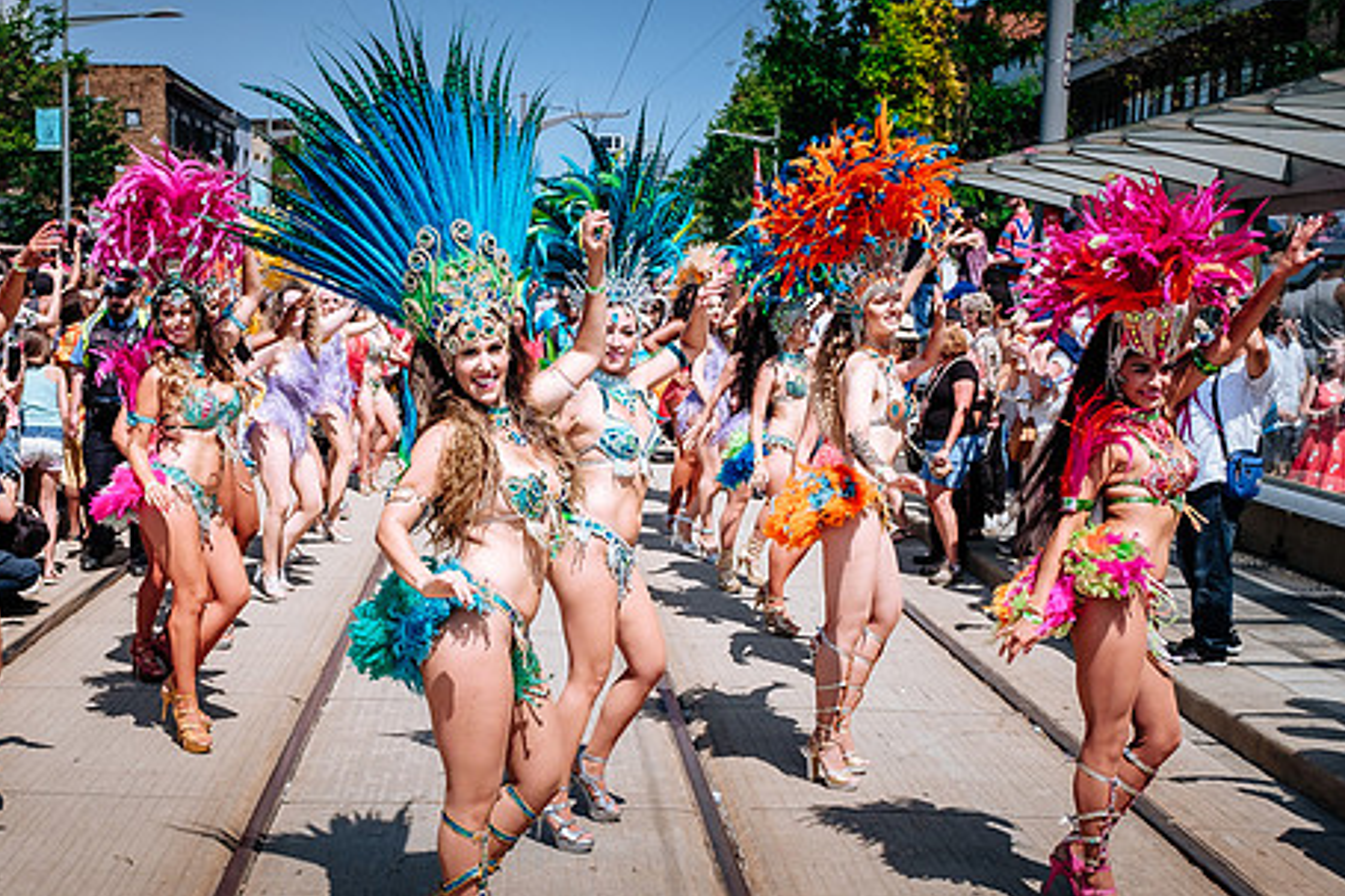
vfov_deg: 29.7
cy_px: 573
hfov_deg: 43.1
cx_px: 465
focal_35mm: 45
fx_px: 1681
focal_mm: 19.4
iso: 200
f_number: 4
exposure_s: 1/1600
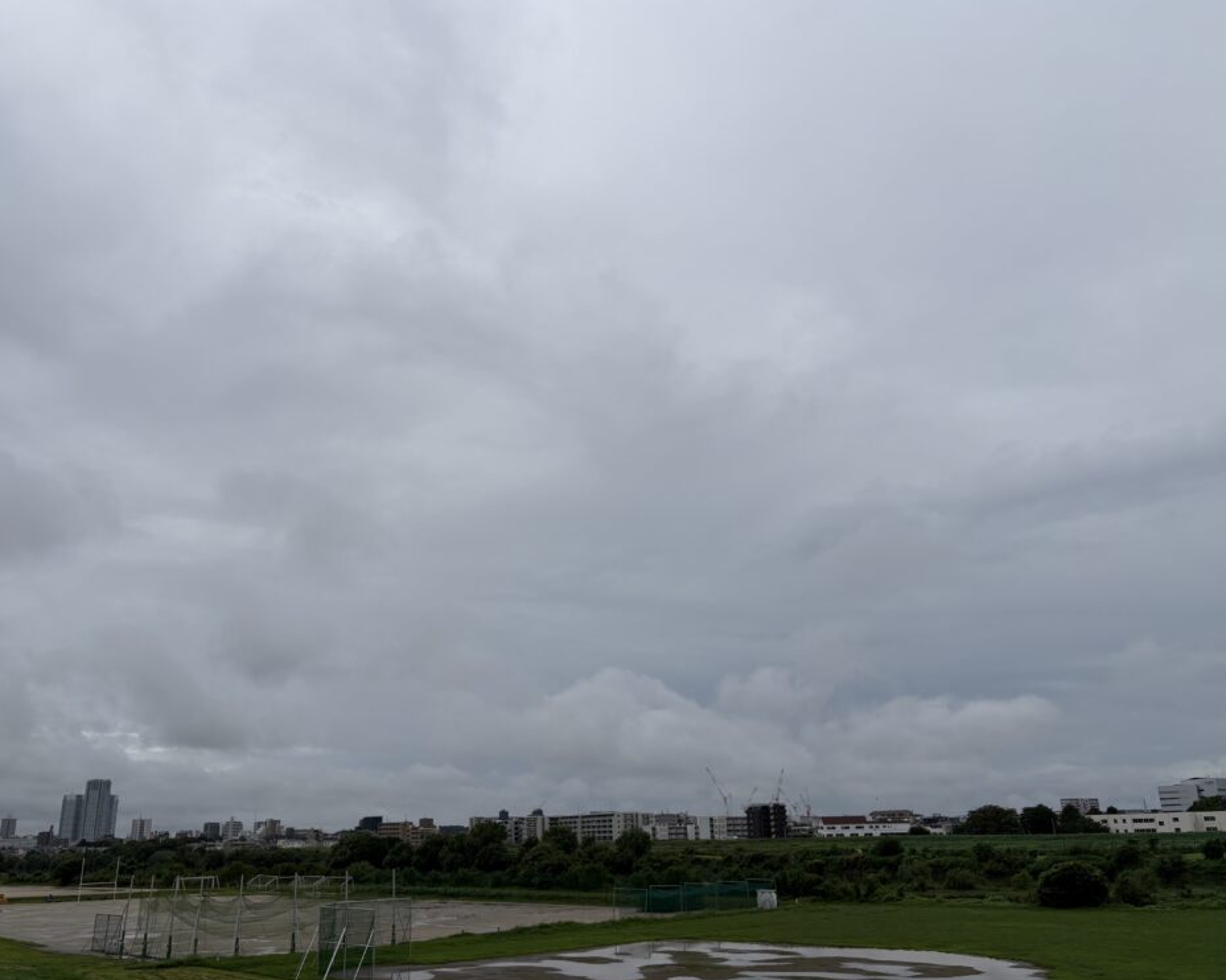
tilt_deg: +19.1
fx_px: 1016
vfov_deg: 51.5
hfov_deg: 62.1
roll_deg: +1.8
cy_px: 479
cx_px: 559
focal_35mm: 28
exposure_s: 1/5814
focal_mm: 5.96
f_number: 1.6
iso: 50
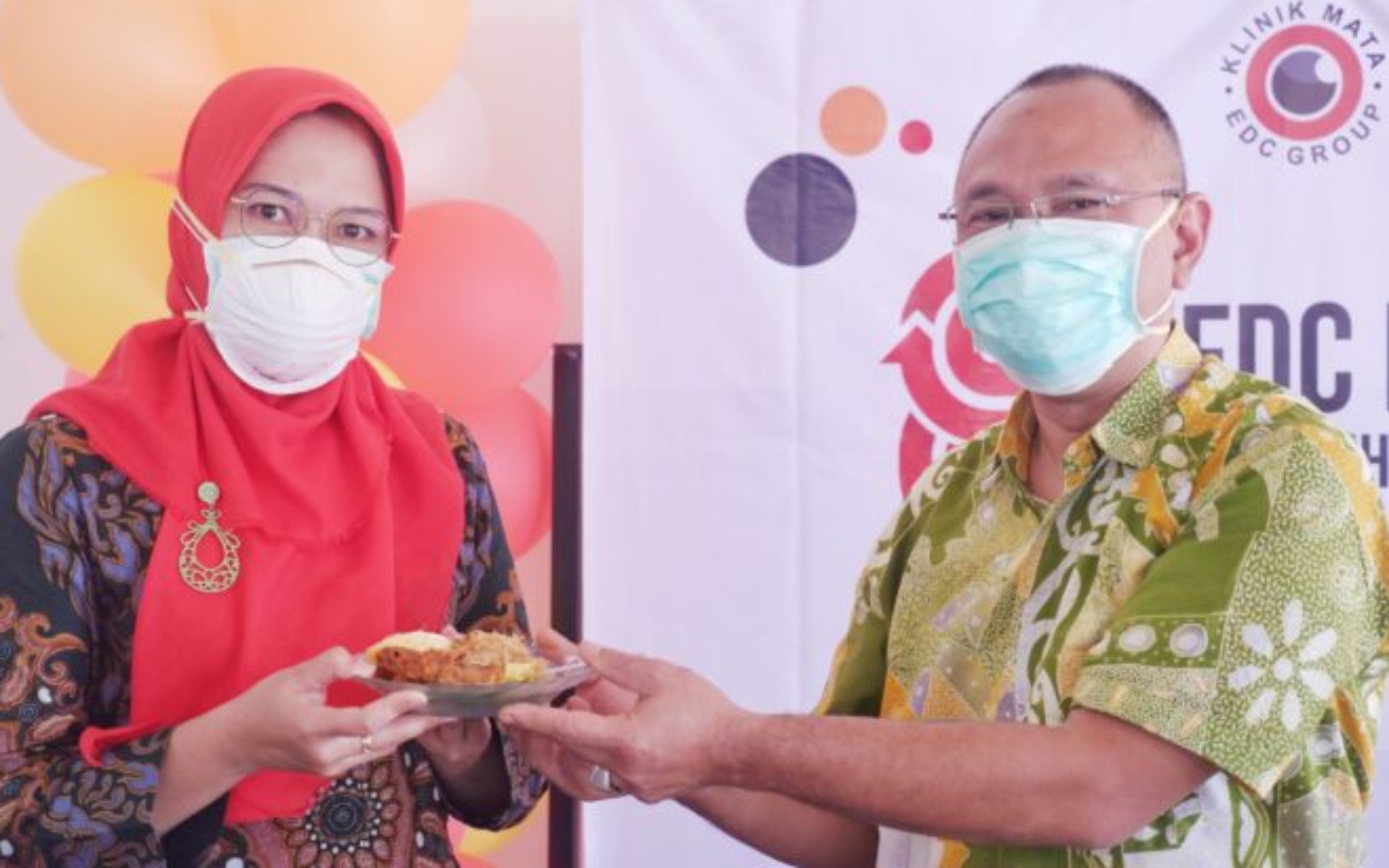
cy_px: 458
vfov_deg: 16.9
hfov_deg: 26.8
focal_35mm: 77
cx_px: 693
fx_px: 2915
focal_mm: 50
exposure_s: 1/160
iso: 1600
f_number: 5
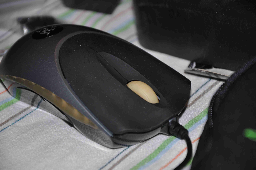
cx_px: 128
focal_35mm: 158
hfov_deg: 13.1
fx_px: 1119
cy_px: 85
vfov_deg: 8.7
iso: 200
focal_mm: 105
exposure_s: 1/30
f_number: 5.6
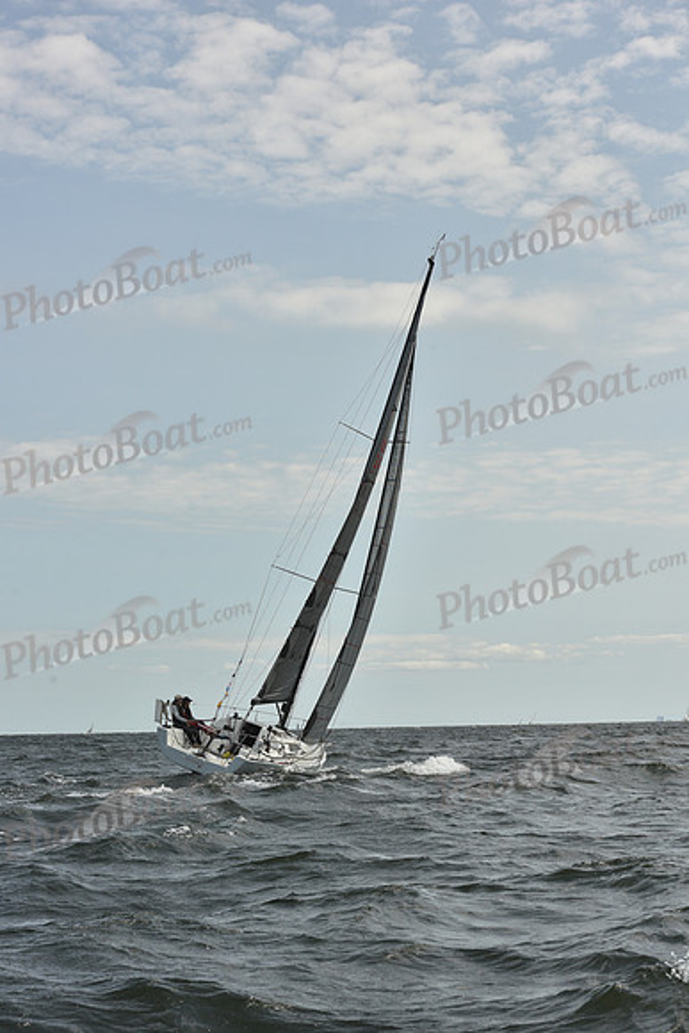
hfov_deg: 19.5
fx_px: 2008
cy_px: 516
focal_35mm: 70
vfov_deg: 28.8
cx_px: 344
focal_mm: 70
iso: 250
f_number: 10
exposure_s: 1/800
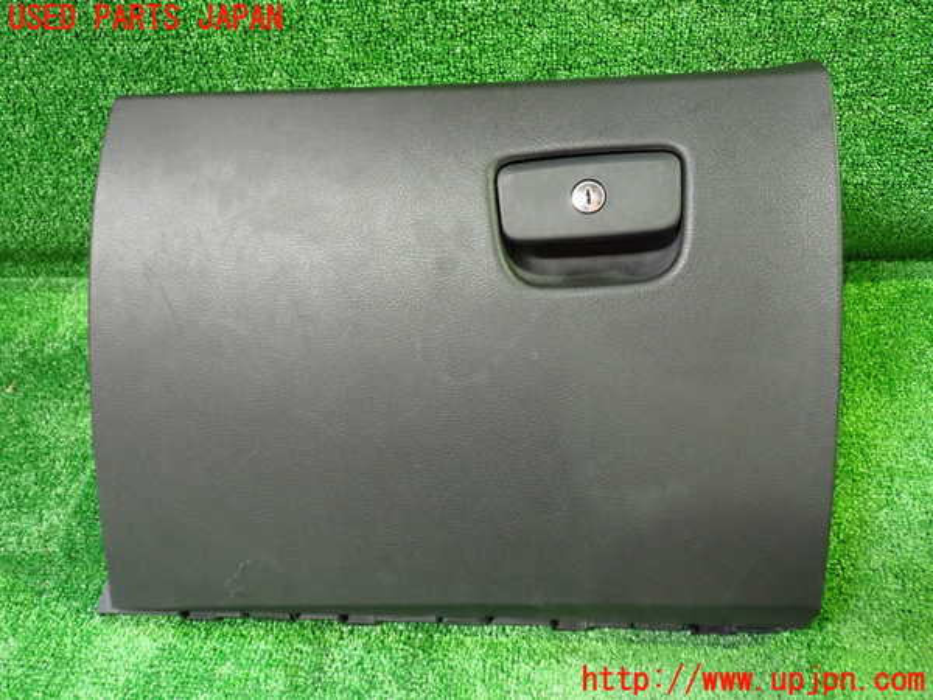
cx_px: 466
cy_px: 350
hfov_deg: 60.0
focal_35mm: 30
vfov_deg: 46.8
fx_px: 809
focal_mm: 5.4
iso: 640
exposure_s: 1/30
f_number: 2.3
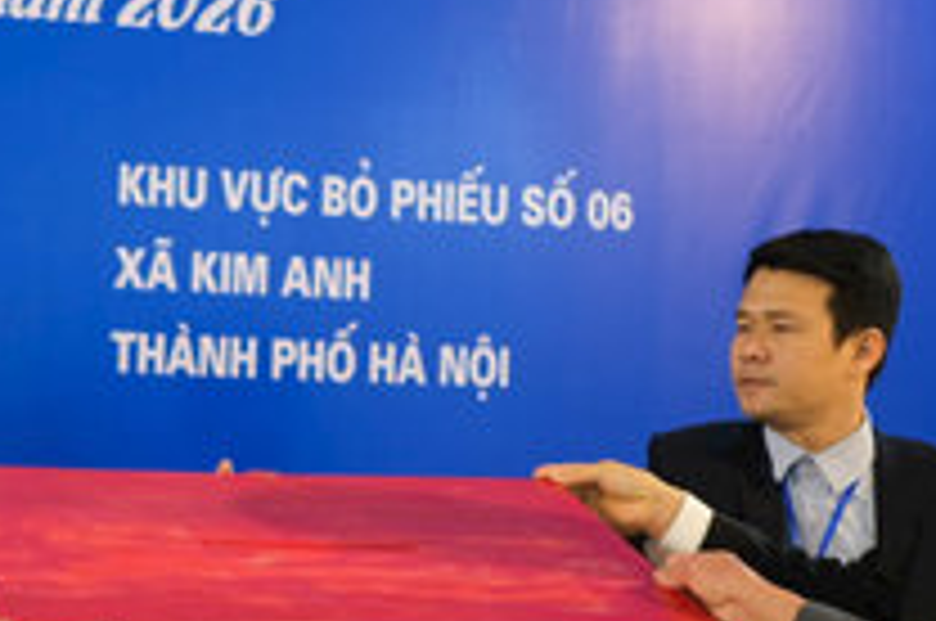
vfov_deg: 15.0
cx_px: 194
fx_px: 2362
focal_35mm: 91
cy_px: 342
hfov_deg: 22.1
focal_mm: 23
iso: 640
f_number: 2
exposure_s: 1/60
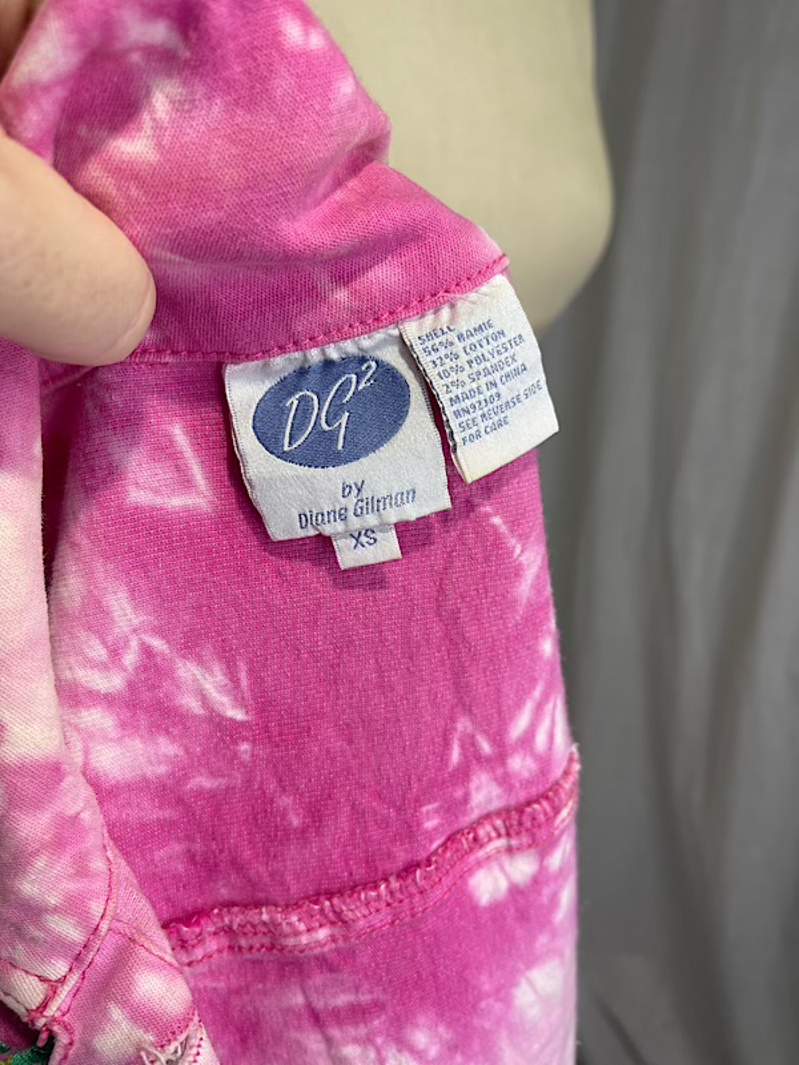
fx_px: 769
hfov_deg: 54.9
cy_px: 532
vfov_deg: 69.4
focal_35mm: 25
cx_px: 400
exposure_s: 1/446
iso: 32
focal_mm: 5.1
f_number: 1.6
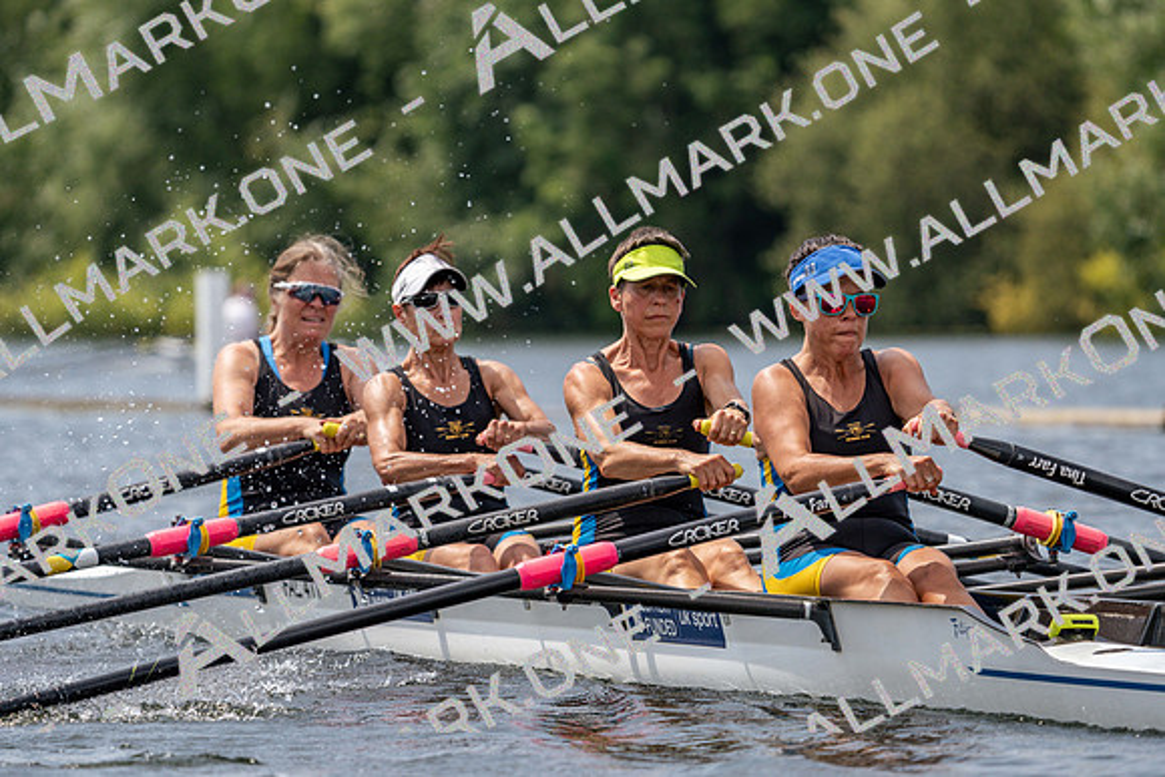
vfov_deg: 4.1
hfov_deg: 6.1
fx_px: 10940
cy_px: 388
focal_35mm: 338
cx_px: 582
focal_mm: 338
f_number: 6.3
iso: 250
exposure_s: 1/1600
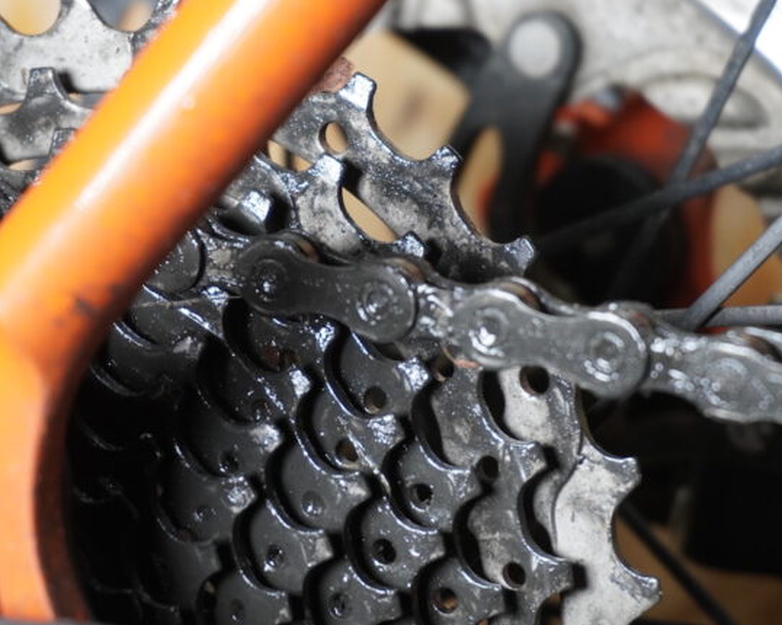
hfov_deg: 14.4
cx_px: 417
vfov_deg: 11.5
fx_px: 3100
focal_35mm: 134
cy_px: 283
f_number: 5.6
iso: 800
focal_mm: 50
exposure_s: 1/80
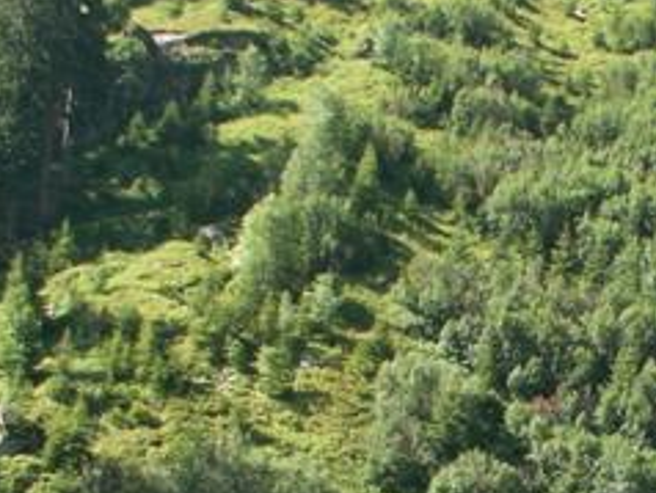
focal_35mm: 94
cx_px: 695
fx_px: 1783
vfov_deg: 15.3
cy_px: 567
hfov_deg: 20.0
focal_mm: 5.86
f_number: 4
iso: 50
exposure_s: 1/100
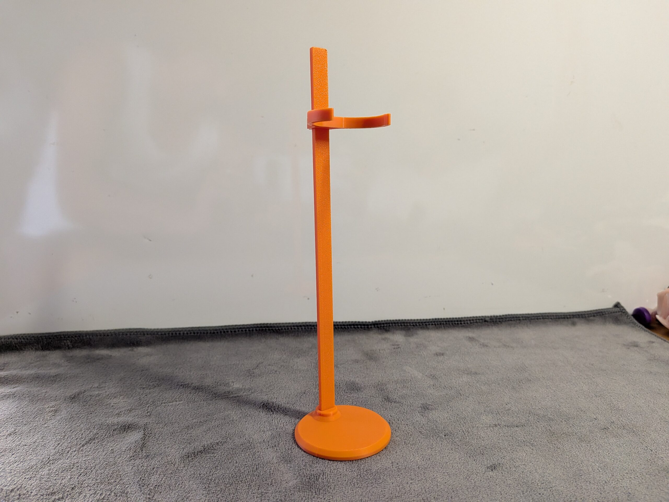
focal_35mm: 24
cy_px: 251
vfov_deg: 56.8
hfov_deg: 71.6
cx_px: 334
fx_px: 464
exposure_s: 1/71.1
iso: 207
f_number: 1.7
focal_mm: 4.53
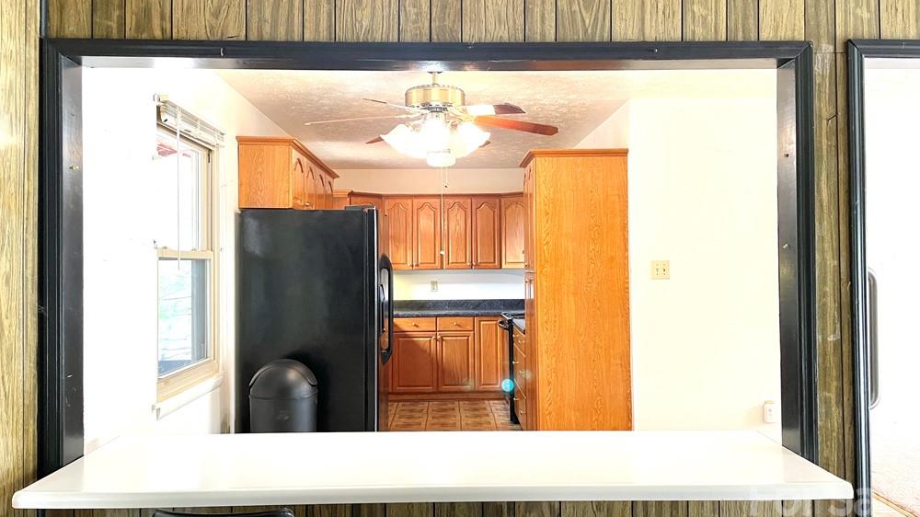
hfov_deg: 66.1
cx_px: 464
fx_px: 707
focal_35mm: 29
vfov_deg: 40.2
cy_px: 260
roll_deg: +1.1
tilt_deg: +0.1
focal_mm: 4.2
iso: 125
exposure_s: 1/60
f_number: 1.6
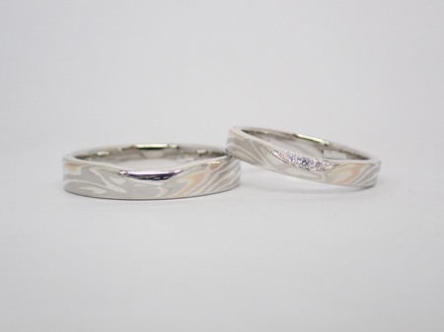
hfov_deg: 25.3
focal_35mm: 77
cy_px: 166
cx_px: 222
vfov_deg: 19.1
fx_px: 987
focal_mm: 13.65
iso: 200
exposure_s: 1/125
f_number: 4.1
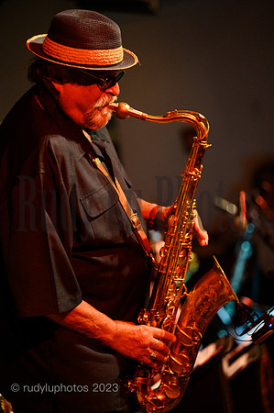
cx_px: 137
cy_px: 206
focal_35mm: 135
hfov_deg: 10.1
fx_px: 1545
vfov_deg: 15.2
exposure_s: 1/160
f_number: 2.8
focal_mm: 135
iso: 6400
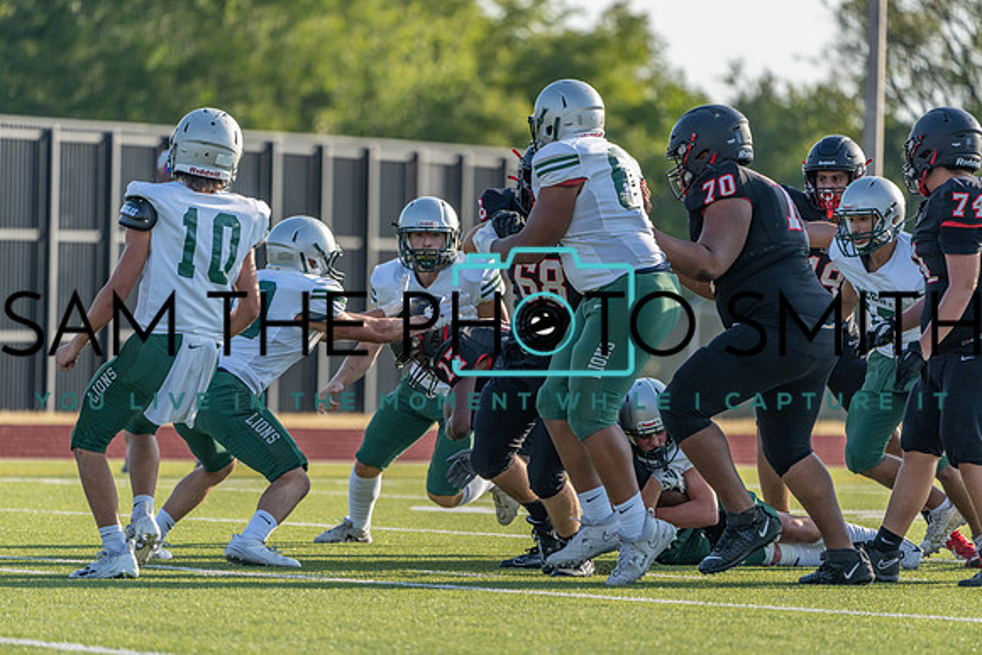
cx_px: 491
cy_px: 328
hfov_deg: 5.2
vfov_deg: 3.4
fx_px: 10913
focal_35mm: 400
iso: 400
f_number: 5.6
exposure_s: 1/1250
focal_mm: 400
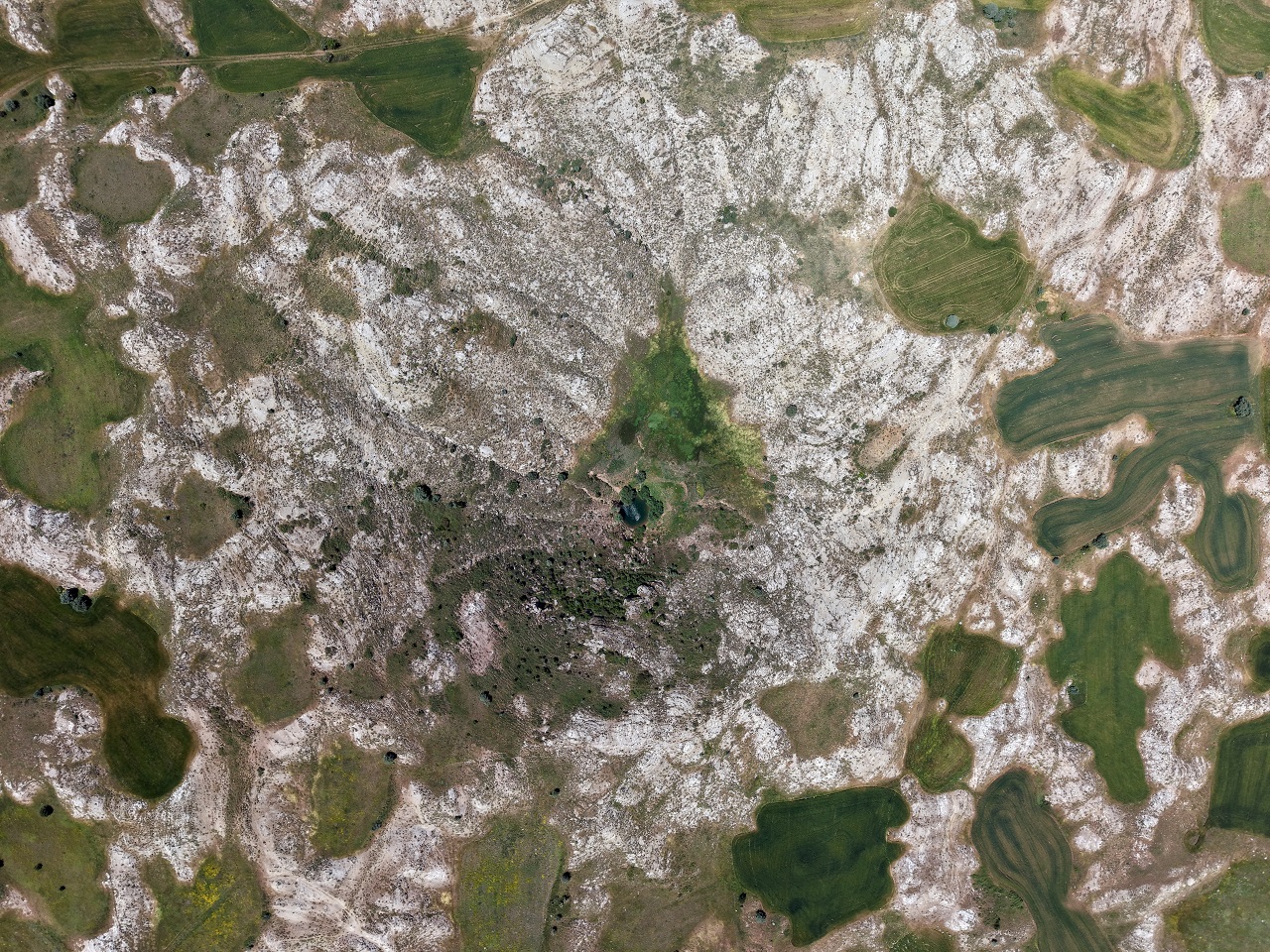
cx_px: 635
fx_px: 881
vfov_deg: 56.8
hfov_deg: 71.6
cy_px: 476
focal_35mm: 24
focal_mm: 8.67
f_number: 1.8
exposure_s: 1/3200
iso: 100
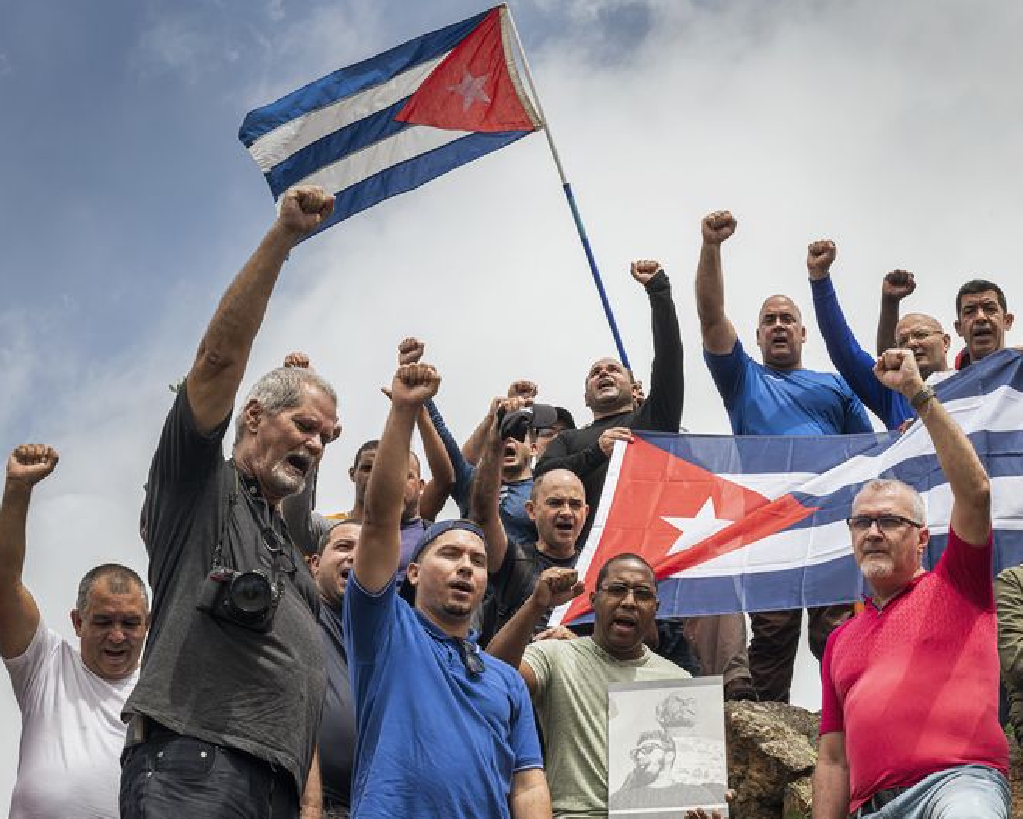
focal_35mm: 57
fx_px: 1727
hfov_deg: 33.0
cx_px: 583
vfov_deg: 26.7
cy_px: 411
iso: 400
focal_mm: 50
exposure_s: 1/400
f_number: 13
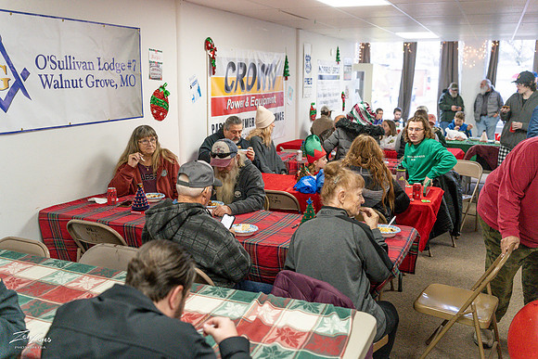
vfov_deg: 37.9
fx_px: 523
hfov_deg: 54.4
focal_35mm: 35
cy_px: 180
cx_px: 269
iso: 6400
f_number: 2.8
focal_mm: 35
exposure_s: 1/640
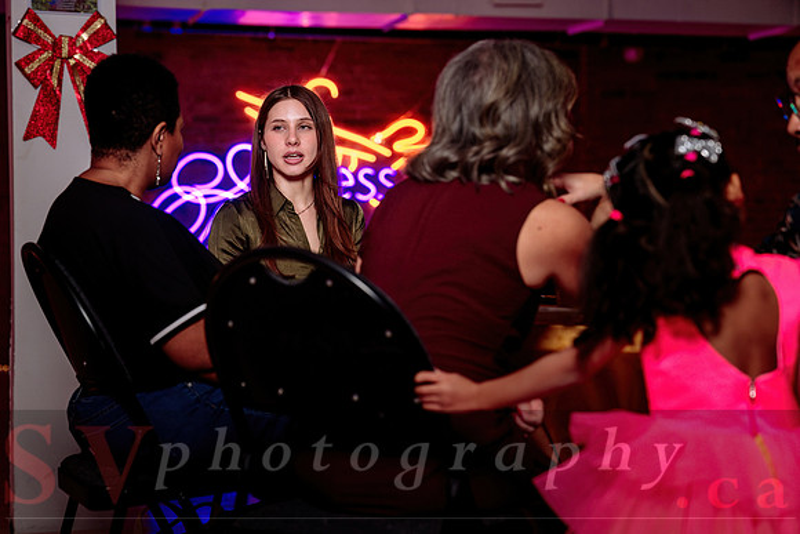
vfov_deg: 16.9
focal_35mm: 81
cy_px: 307
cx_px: 339
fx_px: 1799
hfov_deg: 25.0
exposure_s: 1/160
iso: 500
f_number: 2.8
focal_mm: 70
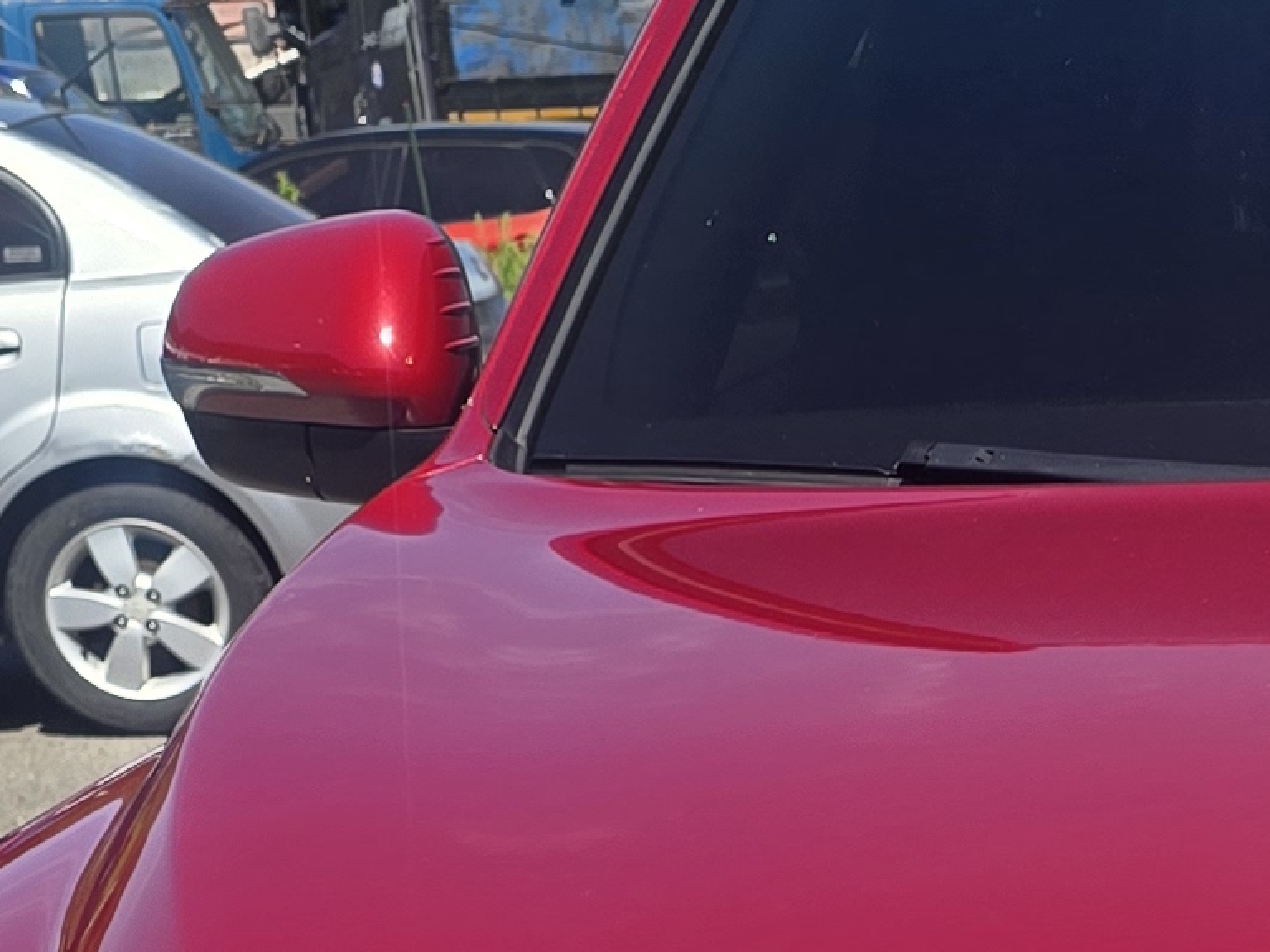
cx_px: 1767
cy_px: 1674
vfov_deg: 11.5
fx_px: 4402
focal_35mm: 120
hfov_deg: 15.4
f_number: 1.7
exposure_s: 1/675
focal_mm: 6.3
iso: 12
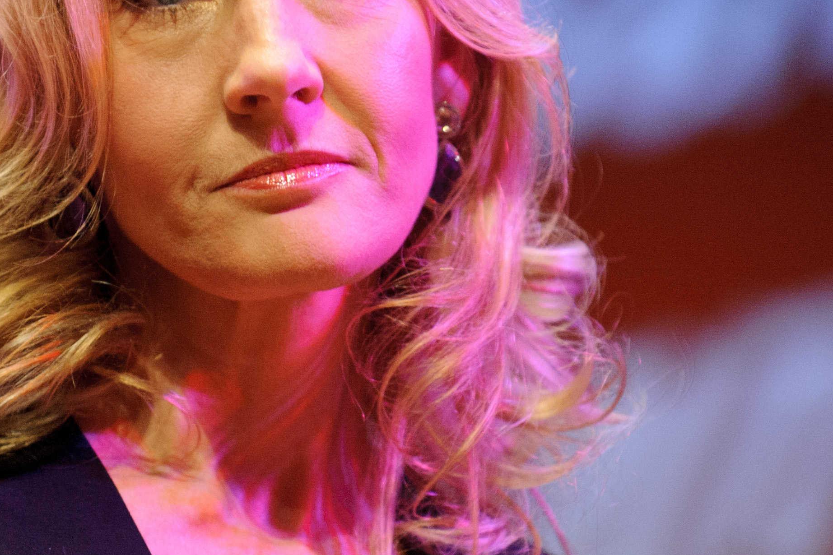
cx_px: 503
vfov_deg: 3.0
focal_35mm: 461
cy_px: 131
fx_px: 10666
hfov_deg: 4.5
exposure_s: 1/250
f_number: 2.8
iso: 1600
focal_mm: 200
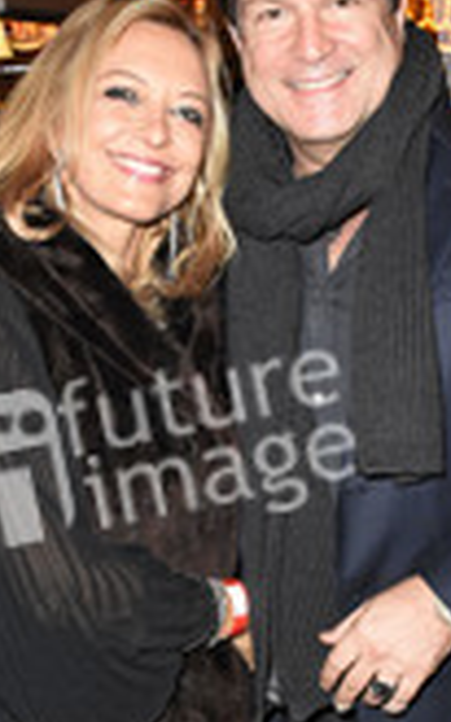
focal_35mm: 74
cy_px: 674
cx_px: 258
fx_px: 1457
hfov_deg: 17.6
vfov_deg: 26.7
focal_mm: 20
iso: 2500
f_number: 6.3
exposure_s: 1/125
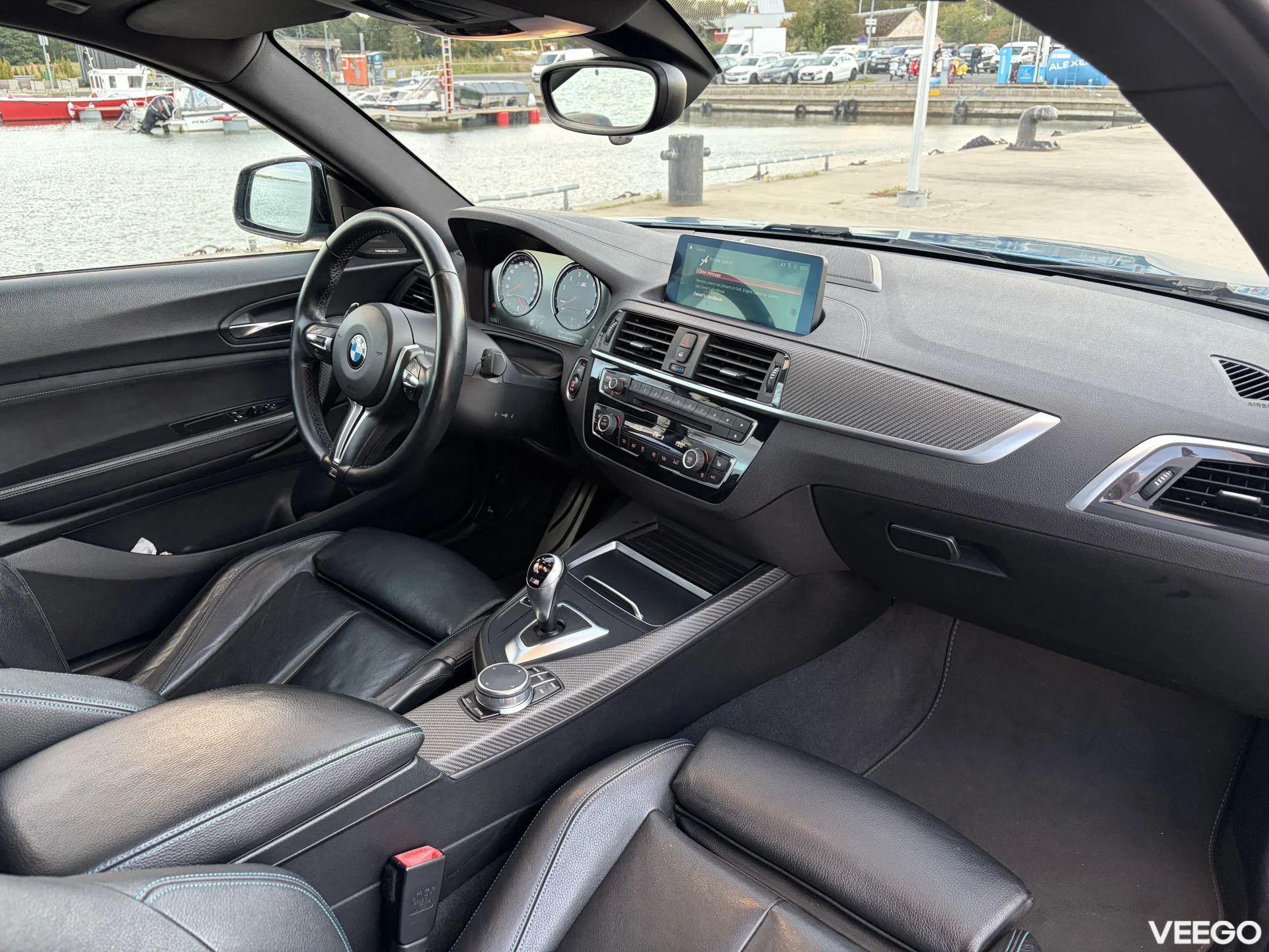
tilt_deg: -23.1
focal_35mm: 26
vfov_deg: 53.1
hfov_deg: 67.3
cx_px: 634
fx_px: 953
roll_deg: +0.8
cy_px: 476
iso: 160
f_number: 1.6
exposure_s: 1/59
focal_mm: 5.96
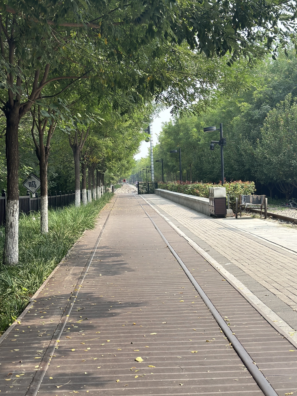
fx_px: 618
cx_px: 134
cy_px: 190
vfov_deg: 35.5
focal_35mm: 54
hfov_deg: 27.0
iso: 80
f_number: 1.78
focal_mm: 6.86
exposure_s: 1/2976
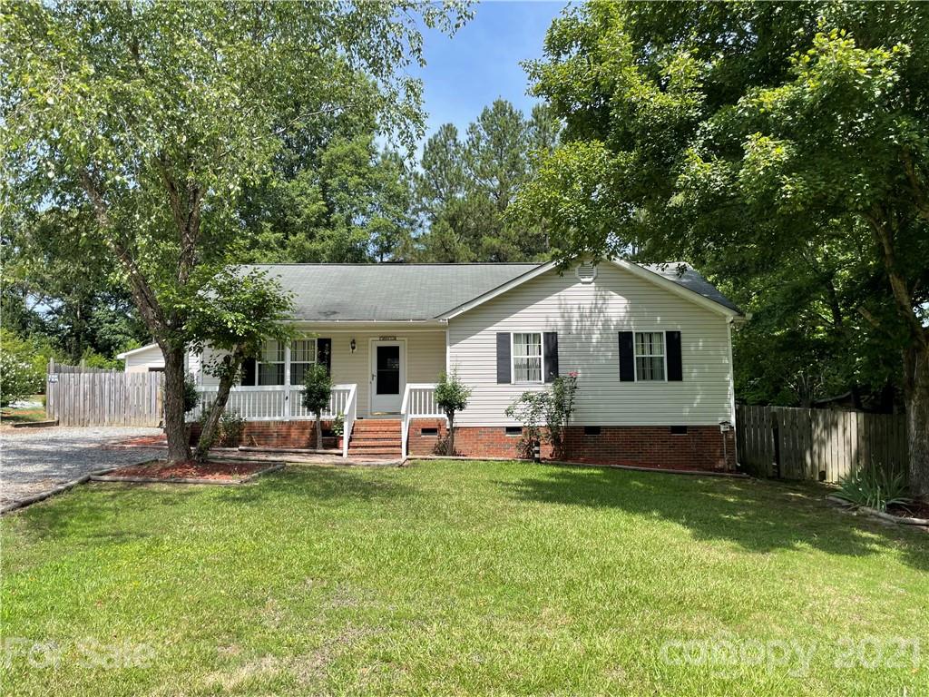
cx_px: 464
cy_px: 348
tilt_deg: +5.6
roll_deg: +0.0
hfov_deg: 67.3
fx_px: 698
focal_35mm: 26
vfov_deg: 53.1
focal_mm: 4.2
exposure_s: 1/1642
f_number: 1.6
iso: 32
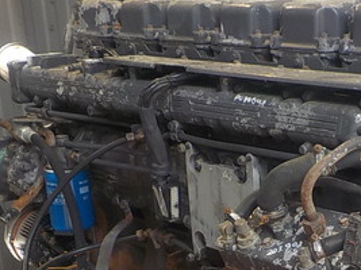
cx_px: 333
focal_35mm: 72
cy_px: 270
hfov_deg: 26.1
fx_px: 751
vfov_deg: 19.8
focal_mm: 4.1
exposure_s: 1/60
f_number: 3.3
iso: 125
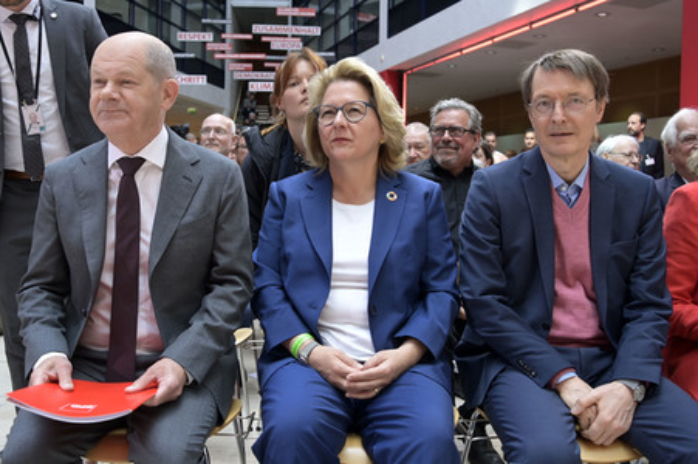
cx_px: 349
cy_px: 232
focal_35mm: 32
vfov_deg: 41.1
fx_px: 620
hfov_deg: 58.8
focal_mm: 32
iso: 1600
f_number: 5
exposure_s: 1/500
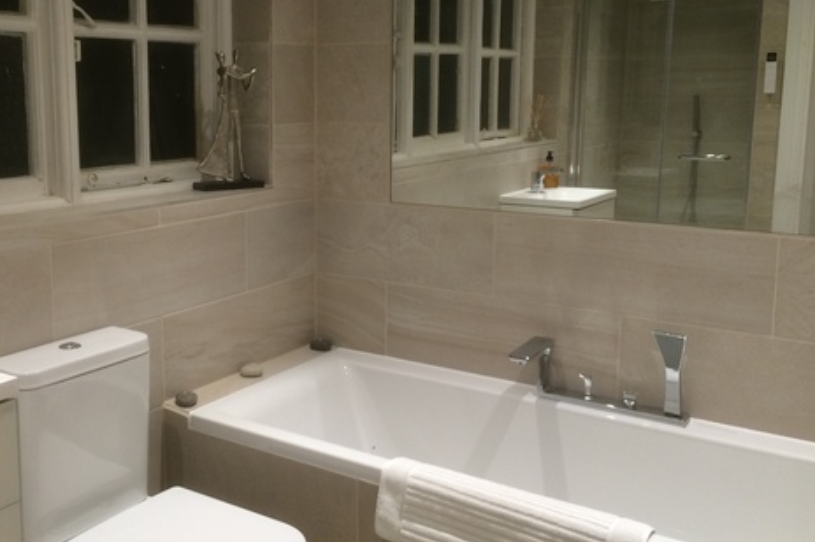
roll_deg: +1.0
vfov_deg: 34.1
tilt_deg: -8.4
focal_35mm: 39
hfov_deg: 49.0
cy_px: 219
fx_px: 883
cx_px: 295
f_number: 2.2
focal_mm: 4.15
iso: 125
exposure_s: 1/33
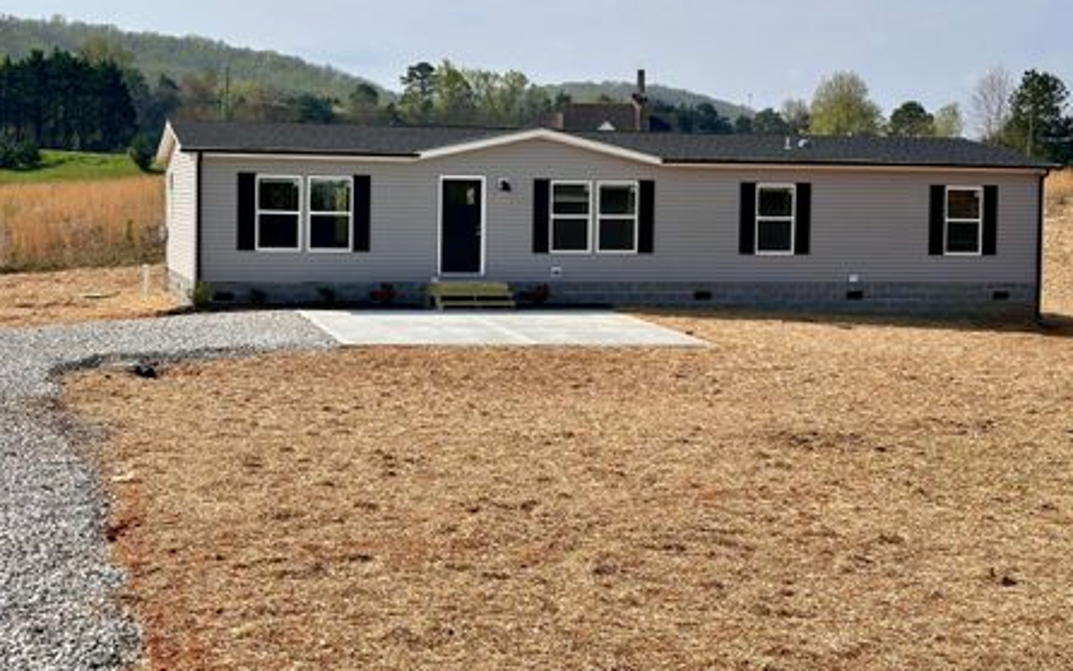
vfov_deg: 22.7
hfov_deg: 35.7
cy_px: 271
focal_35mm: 57
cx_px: 510
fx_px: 1667
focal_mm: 6.86
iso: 64
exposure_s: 1/6211
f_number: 1.78
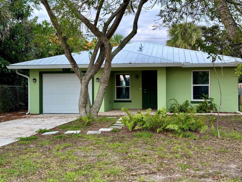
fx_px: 336
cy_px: 91
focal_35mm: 48
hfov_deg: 39.7
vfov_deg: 30.3
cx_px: 121
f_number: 1.78
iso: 80
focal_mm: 6.86
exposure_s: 1/73
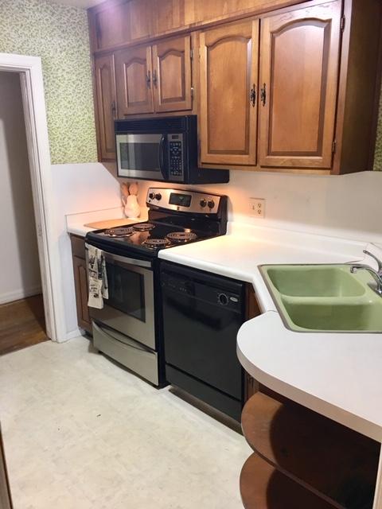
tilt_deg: -13.0
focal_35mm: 29
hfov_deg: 48.2
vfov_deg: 61.7
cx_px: 191
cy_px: 254
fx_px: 427
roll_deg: -0.8
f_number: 2.2
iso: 80
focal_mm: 4.15
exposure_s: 1/10
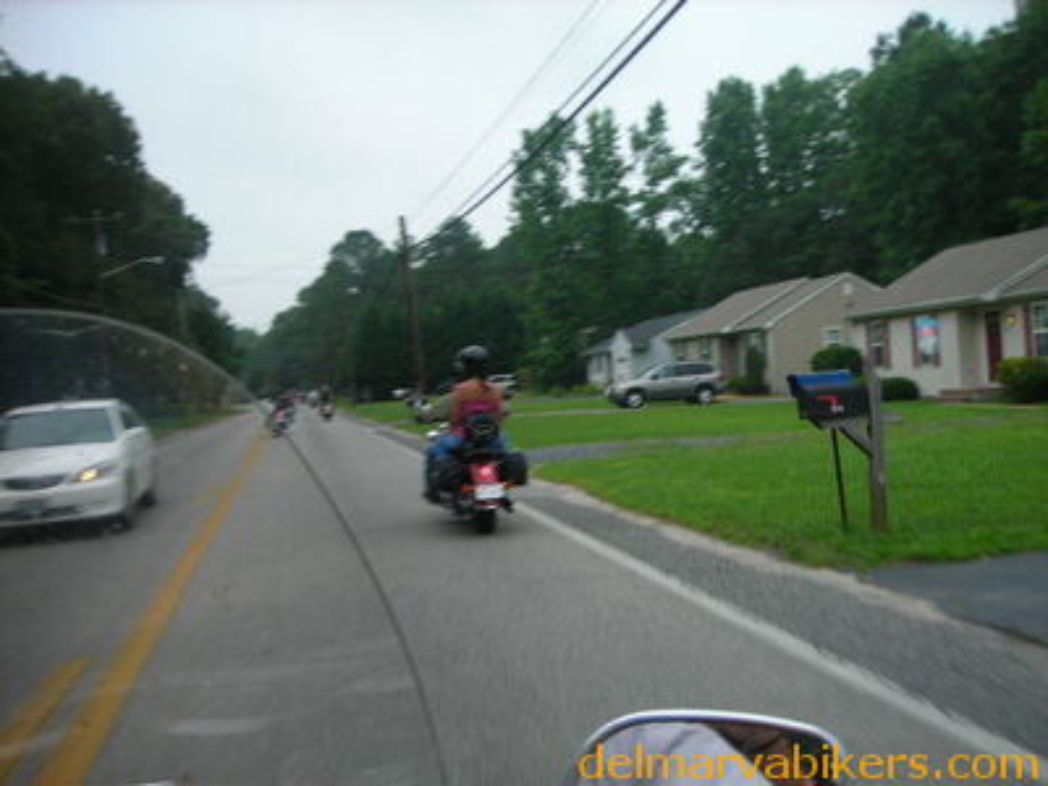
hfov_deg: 49.0
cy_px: 393
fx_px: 1150
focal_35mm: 38
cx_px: 524
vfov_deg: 37.7
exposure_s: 1/114
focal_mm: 6.3
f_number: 6.4
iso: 50
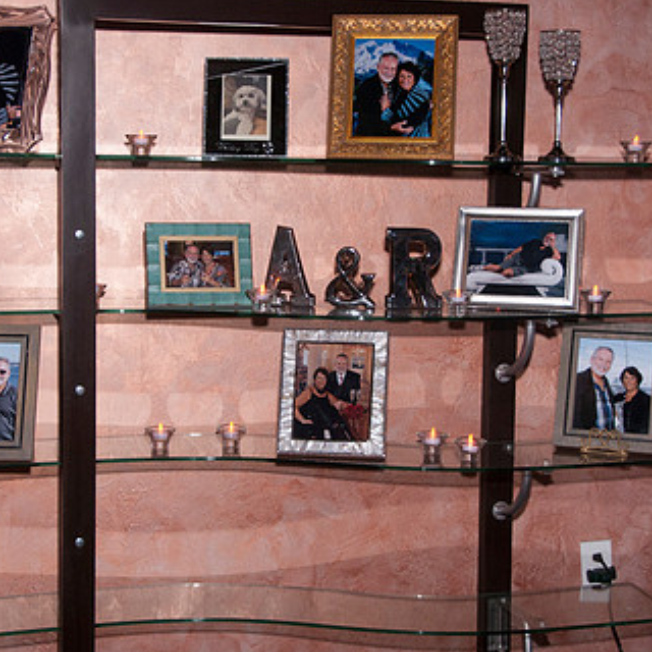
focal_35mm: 67
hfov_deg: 25.7
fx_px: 1428
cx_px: 304
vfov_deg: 25.7
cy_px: 270
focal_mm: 29
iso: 400
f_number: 4.5
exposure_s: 1/60
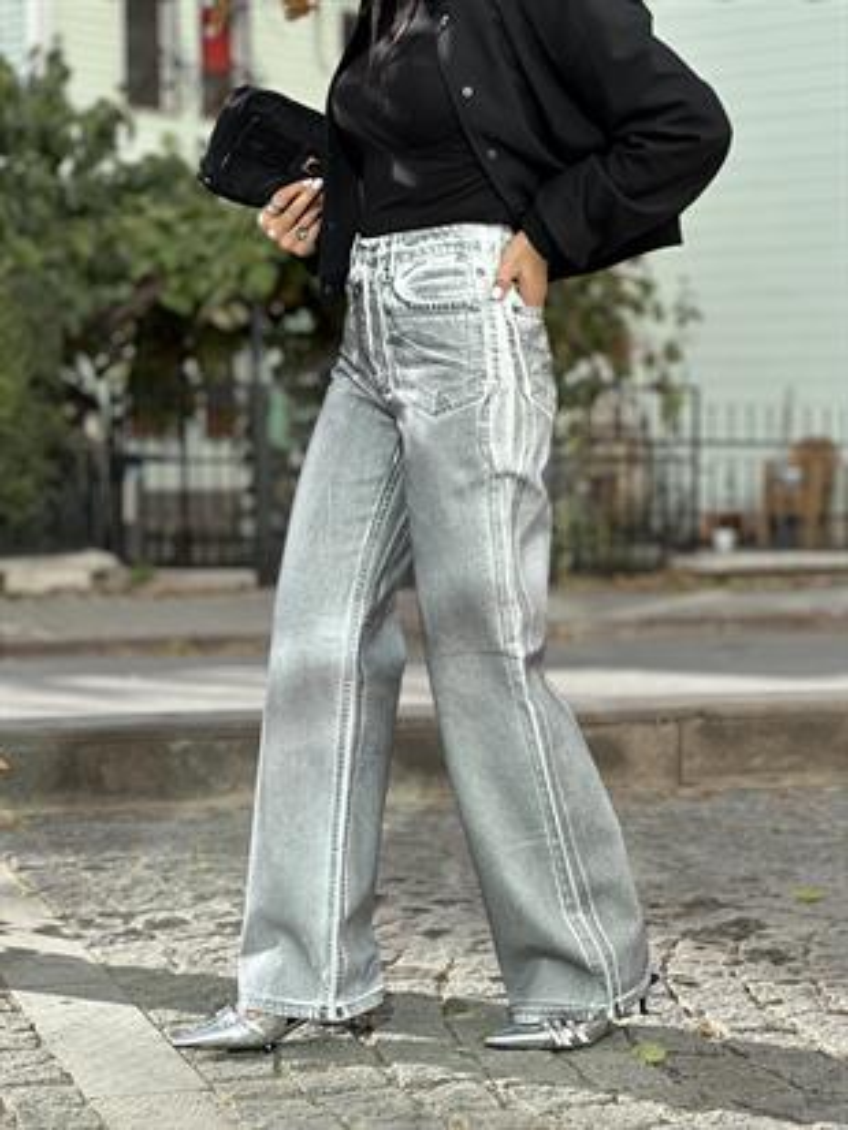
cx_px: 424
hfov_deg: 19.1
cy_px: 565
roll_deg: -0.2
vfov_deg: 25.3
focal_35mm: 77
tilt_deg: -3.3
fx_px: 2514
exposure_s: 1/348
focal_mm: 9
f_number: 2.8
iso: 32
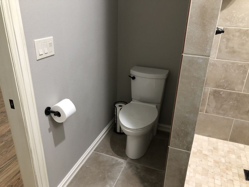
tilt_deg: -25.3
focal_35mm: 28
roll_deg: -2.3
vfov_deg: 49.7
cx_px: 124
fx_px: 201
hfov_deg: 63.4
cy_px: 94
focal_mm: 3.99
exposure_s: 1/15
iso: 50
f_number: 1.8
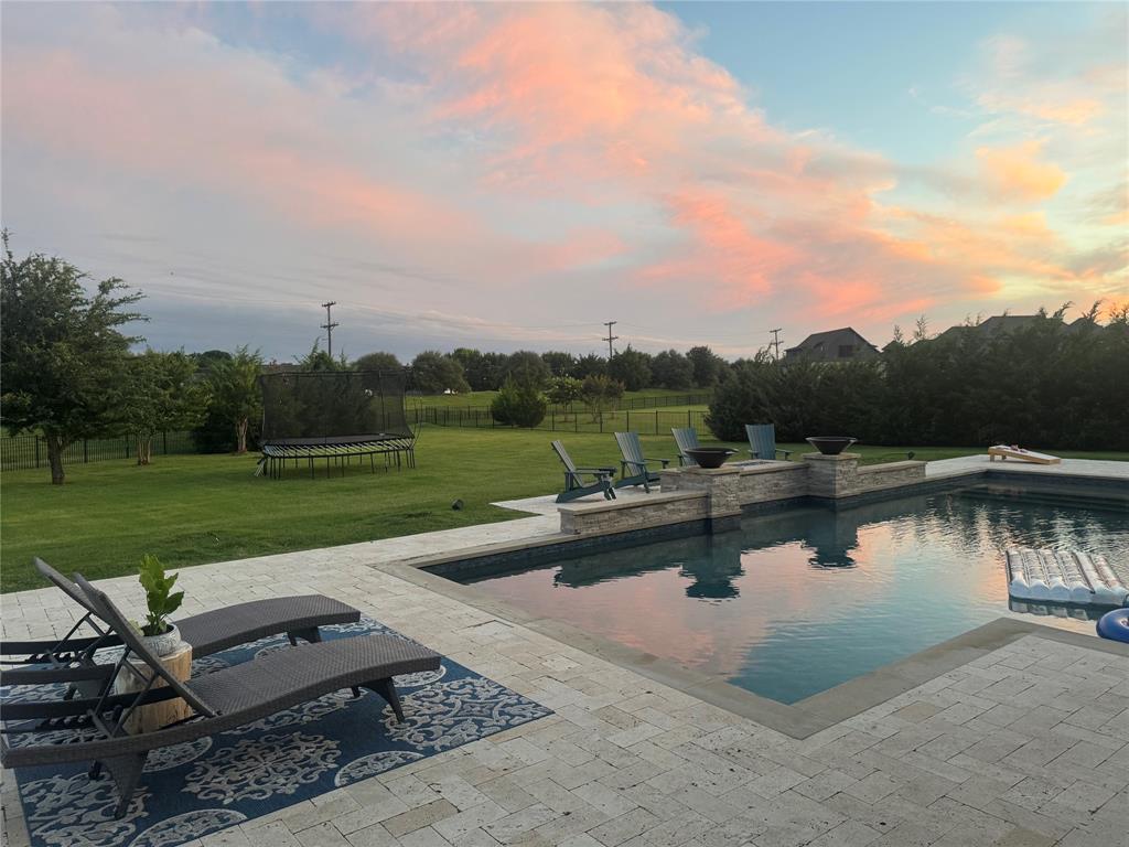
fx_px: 783
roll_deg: +0.8
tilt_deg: -4.3
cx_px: 564
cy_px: 424
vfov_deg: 56.8
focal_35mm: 24
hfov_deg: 71.6
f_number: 1.78
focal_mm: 6.76
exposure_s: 1/96
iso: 200
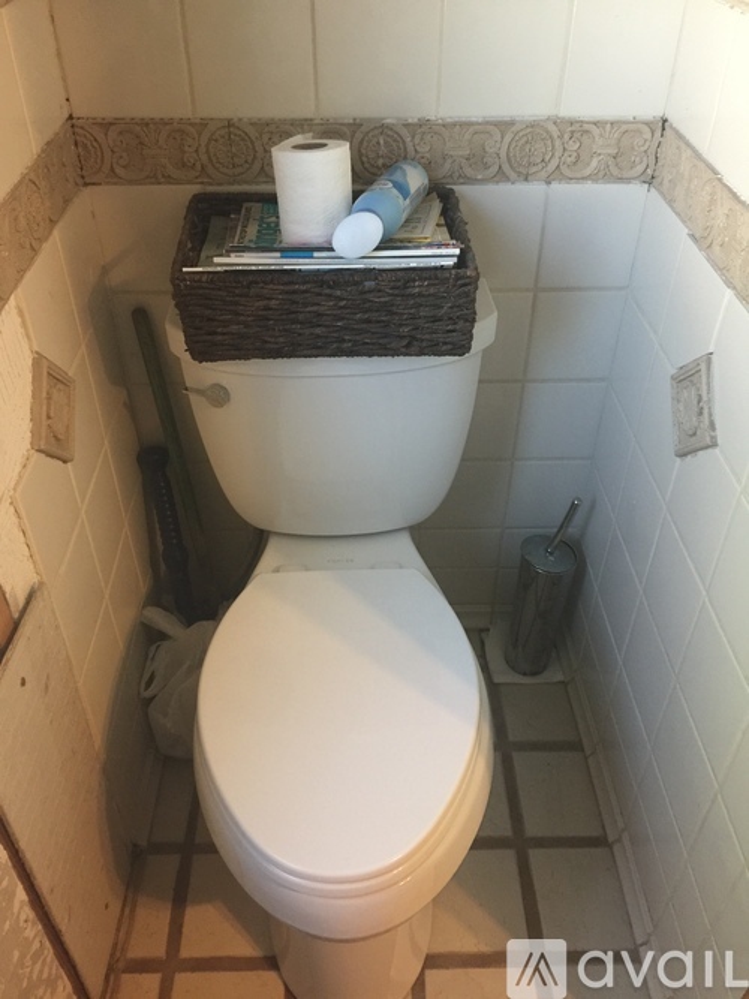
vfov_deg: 61.7
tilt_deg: -39.8
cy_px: 500
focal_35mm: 29
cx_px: 374
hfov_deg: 48.2
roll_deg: -0.4
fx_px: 837
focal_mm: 4.15
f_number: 2.2
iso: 100
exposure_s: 1/10
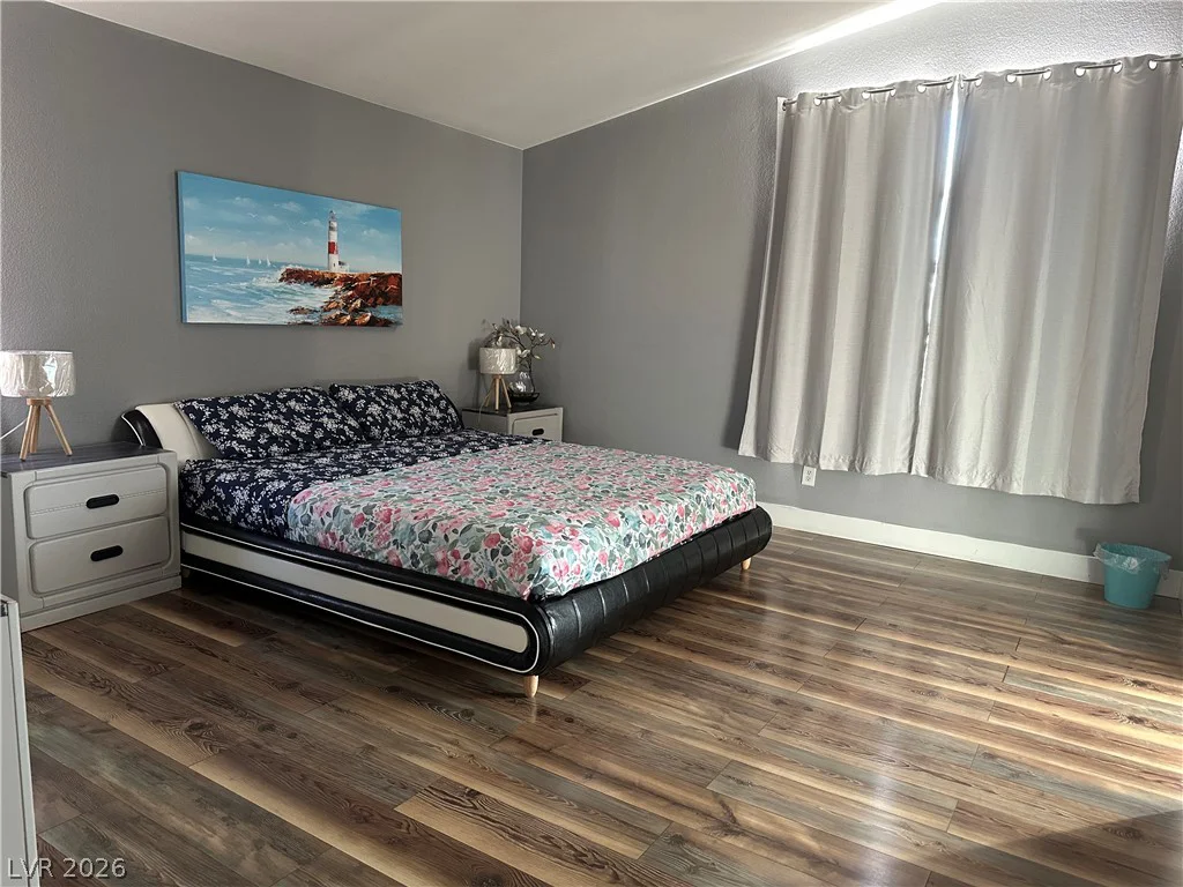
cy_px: 444
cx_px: 592
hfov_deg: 71.6
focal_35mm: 24
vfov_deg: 56.8
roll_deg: -2.0
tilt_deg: -8.1
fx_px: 820
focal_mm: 6.86
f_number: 1.78
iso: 320
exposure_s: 1/60
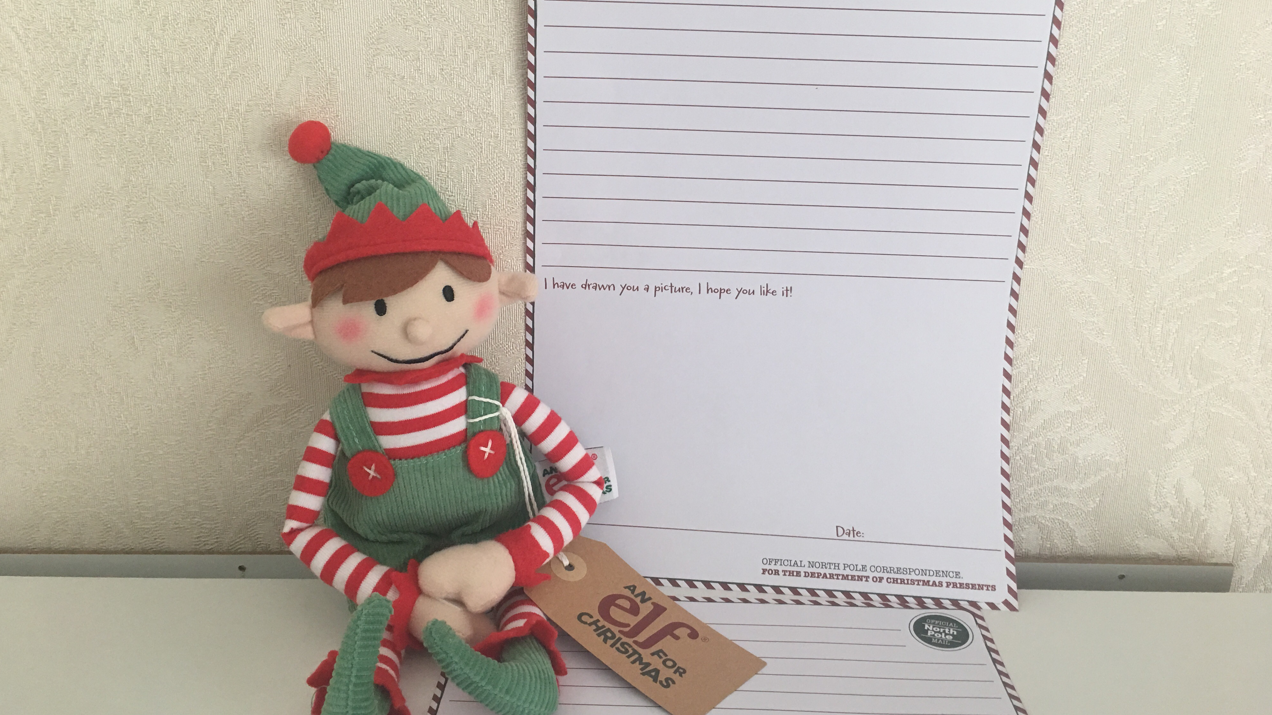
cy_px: 304
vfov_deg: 36.6
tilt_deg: -17.1
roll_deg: -0.5
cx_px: 636
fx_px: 1079
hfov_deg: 61.0
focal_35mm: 32
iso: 64
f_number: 2.2
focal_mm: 4.15
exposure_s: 1/17
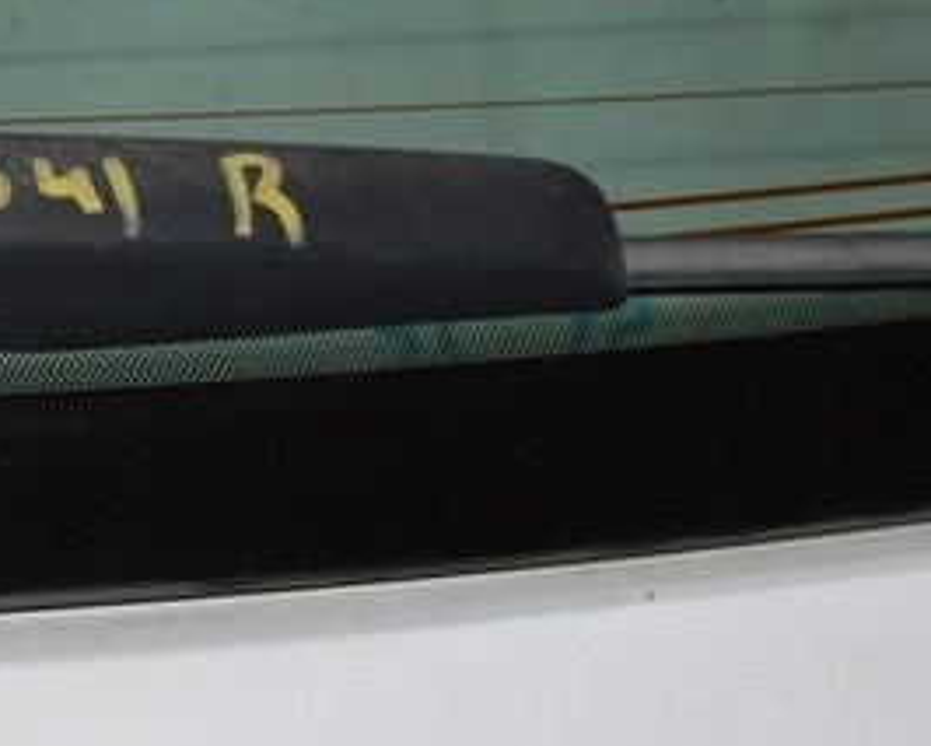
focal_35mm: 119
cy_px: 257
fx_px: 3280
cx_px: -298
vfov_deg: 13.0
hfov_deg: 15.3
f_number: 8
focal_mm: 22
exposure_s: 1/60
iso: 100
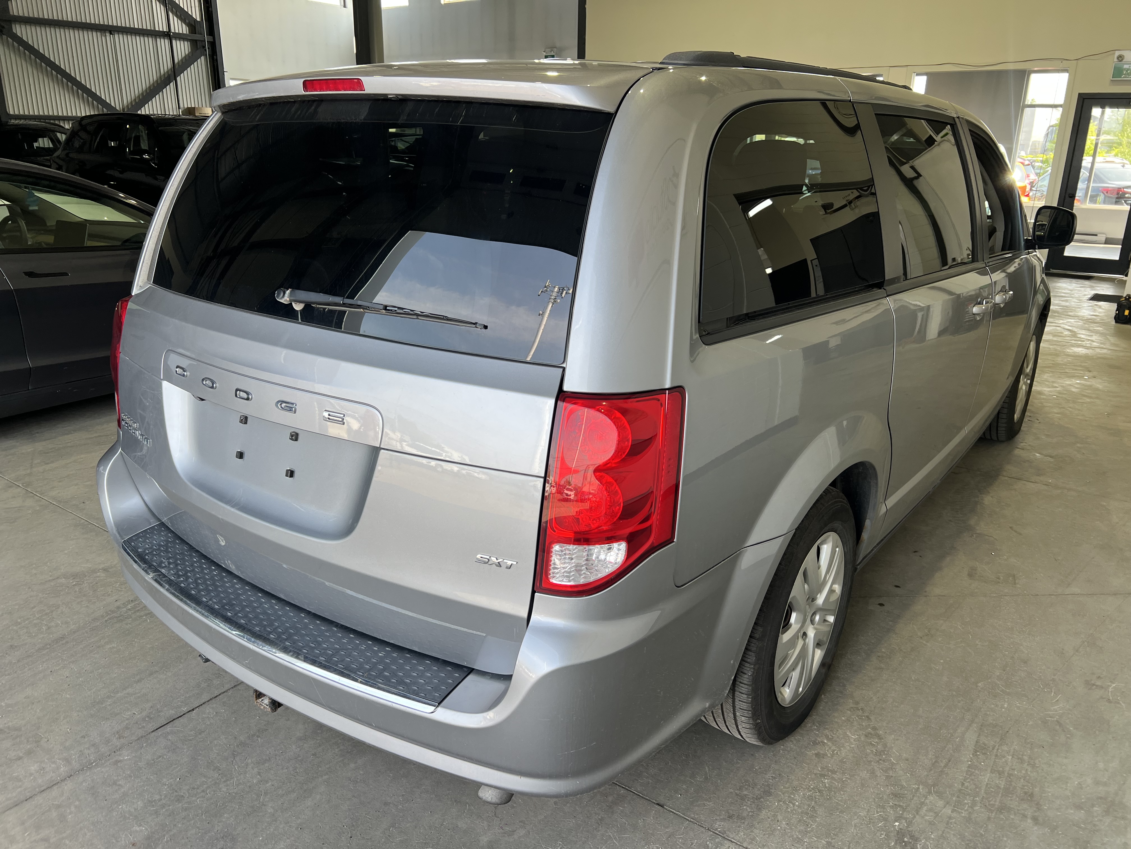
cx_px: 566
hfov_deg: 67.3
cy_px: 424
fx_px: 849
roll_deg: +0.4
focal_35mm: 26
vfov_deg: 53.1
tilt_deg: -16.9
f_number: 1.5
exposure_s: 1/217
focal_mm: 5.7
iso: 40
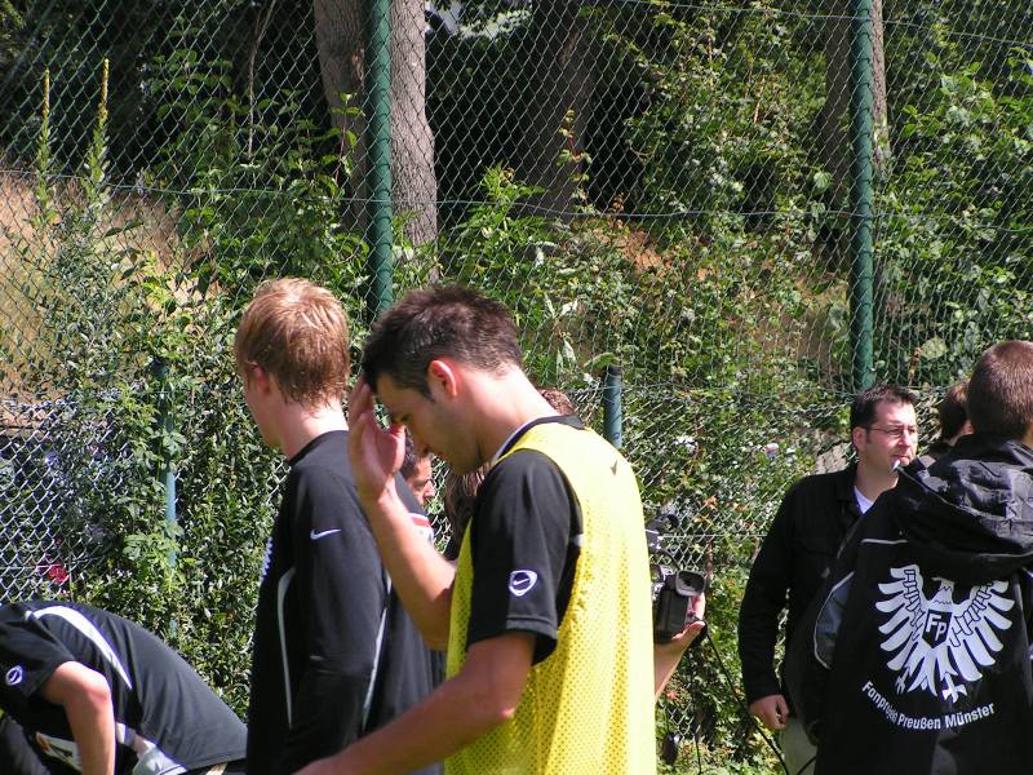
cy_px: 388
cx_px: 516
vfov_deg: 7.9
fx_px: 5610
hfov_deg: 10.5
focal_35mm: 188
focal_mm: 28.8
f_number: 4.5
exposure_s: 1/400
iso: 50
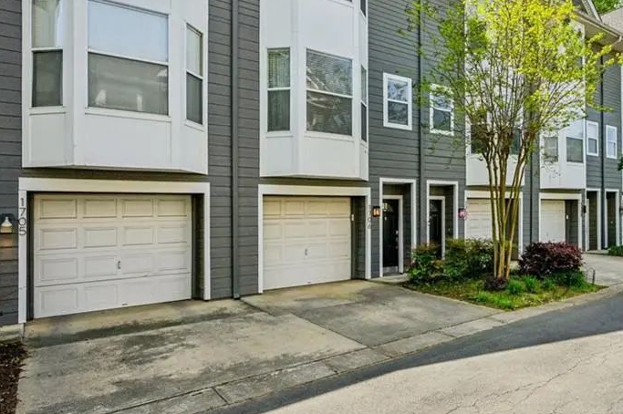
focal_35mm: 24
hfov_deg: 70.4
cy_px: 108
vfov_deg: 51.0
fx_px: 415
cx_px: 442
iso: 400
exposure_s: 1/1250
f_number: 8
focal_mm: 16
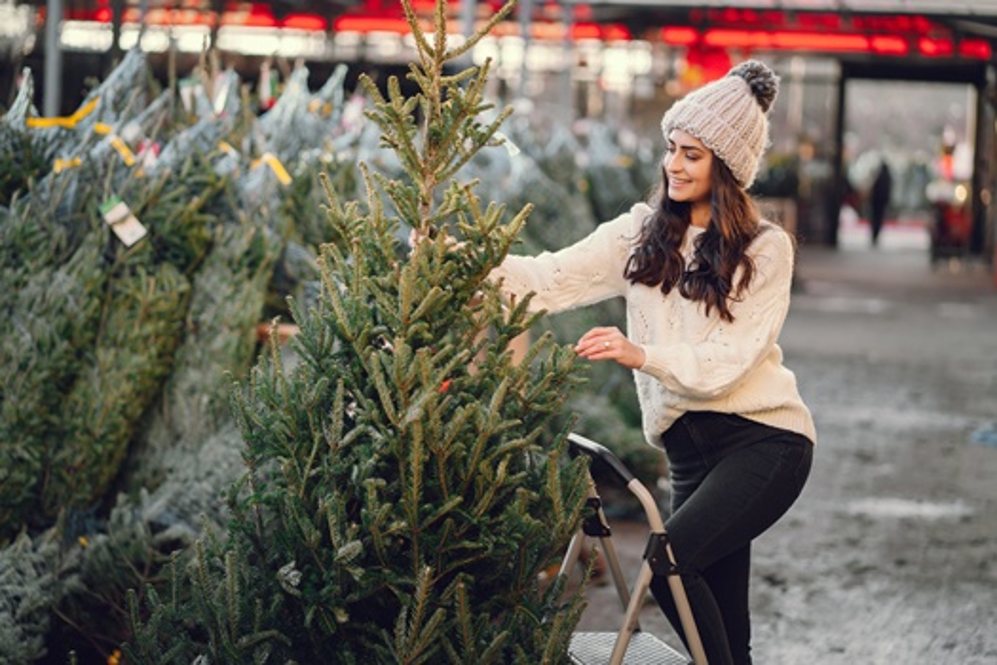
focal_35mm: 85
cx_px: 498
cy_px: 332
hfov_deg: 23.9
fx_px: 2354
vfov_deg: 16.1
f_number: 2.2
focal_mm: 85
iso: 500
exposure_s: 1/800
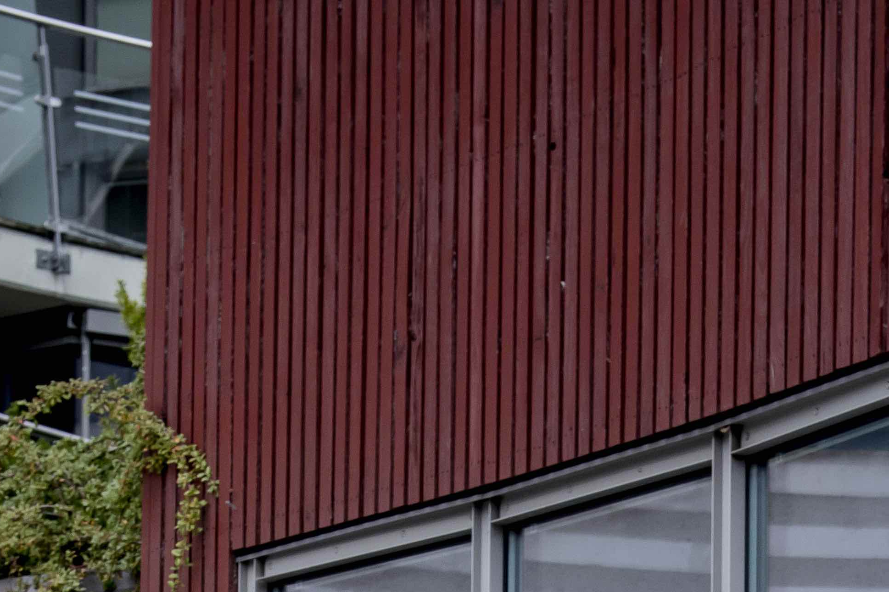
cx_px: 669
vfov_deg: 8.1
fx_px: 4000
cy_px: 1196
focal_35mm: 162
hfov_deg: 12.6
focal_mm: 38
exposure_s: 1/160
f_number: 9
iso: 160
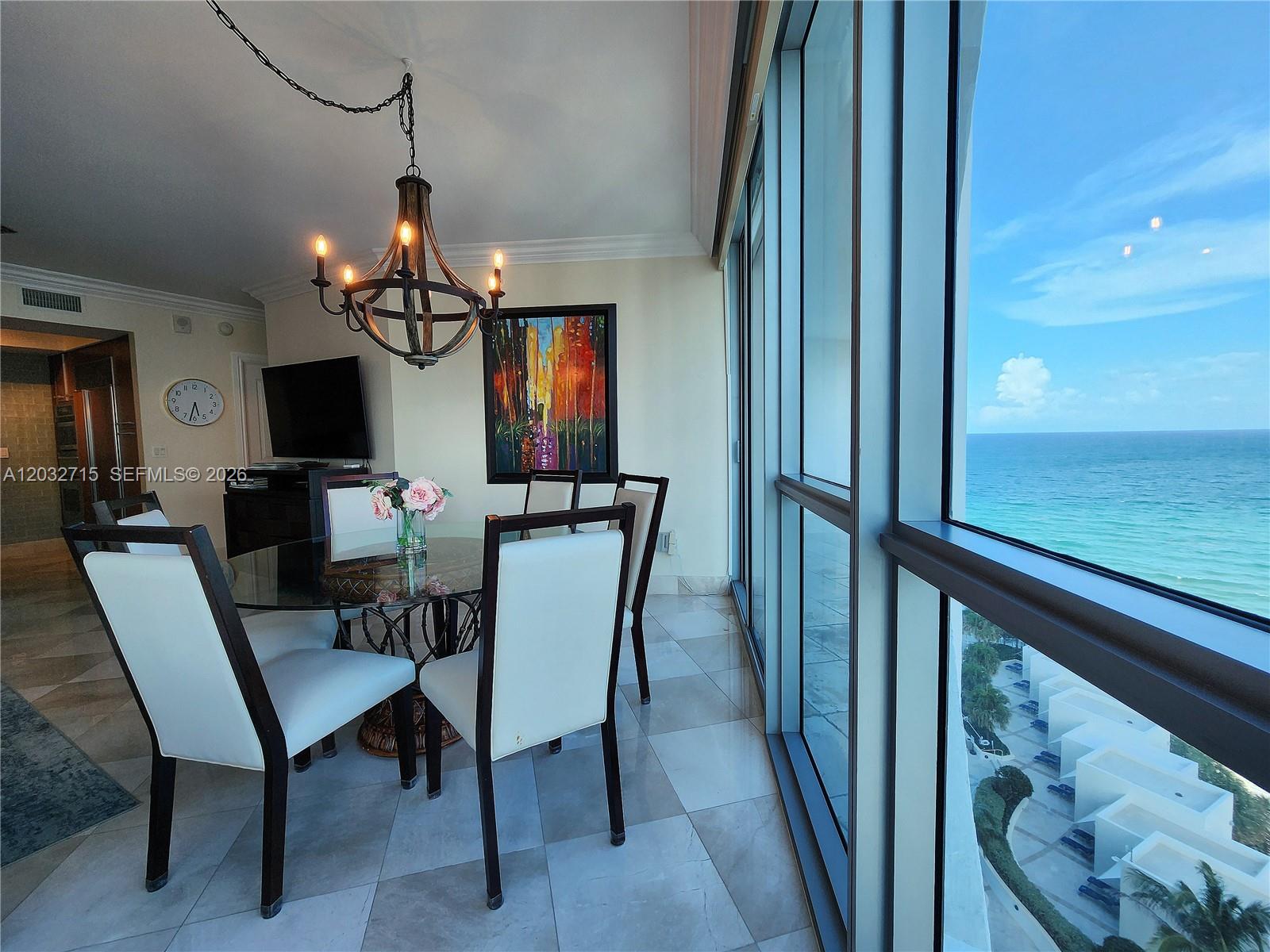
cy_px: 476
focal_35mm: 13
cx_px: 635
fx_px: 477
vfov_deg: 89.9
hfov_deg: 106.2
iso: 50
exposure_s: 1/208
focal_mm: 2.2
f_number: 2.2
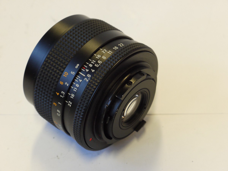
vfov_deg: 16.4
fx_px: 593
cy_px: 86
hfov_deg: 21.8
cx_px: 114
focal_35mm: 90
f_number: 10
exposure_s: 1/30
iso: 800
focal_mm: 45
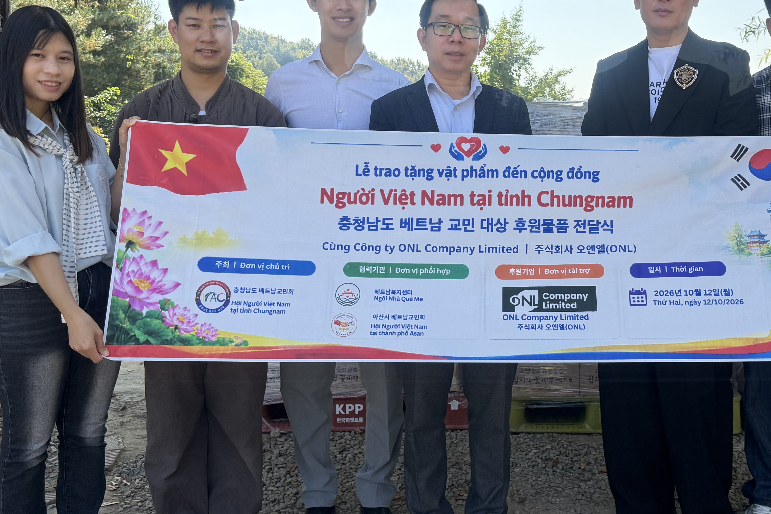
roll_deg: +0.2
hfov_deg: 45.6
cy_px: 226
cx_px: 522
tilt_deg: -5.9
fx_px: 899
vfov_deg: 31.9
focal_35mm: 42
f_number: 1.78
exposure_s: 1/2169
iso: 100
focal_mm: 6.76
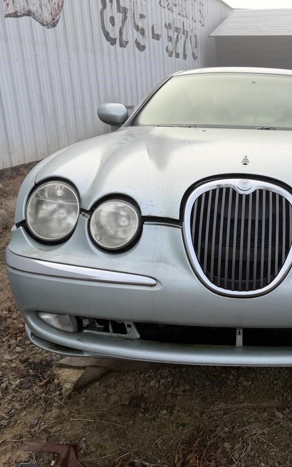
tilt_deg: -18.5
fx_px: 433
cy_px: 234
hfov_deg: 35.2
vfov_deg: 56.7
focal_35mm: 34
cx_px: 261
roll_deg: +0.3
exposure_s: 1/909
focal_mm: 6.76
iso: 80
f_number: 1.78
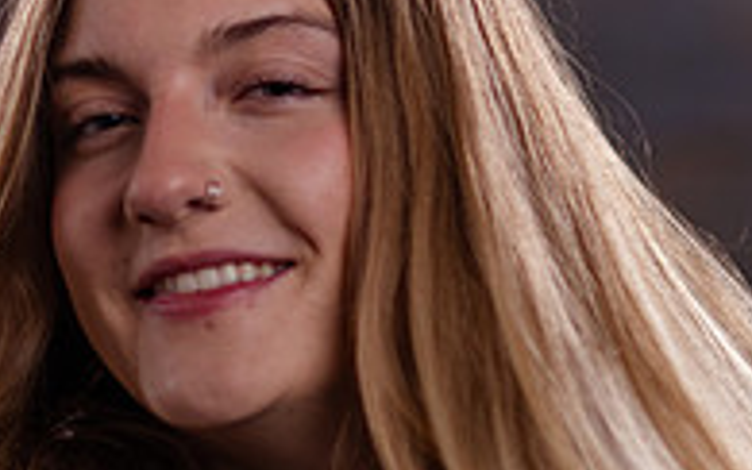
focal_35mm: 365
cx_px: 393
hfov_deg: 5.8
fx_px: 7483
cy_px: 247
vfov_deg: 3.6
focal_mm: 105
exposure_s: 1/320
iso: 200
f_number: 2
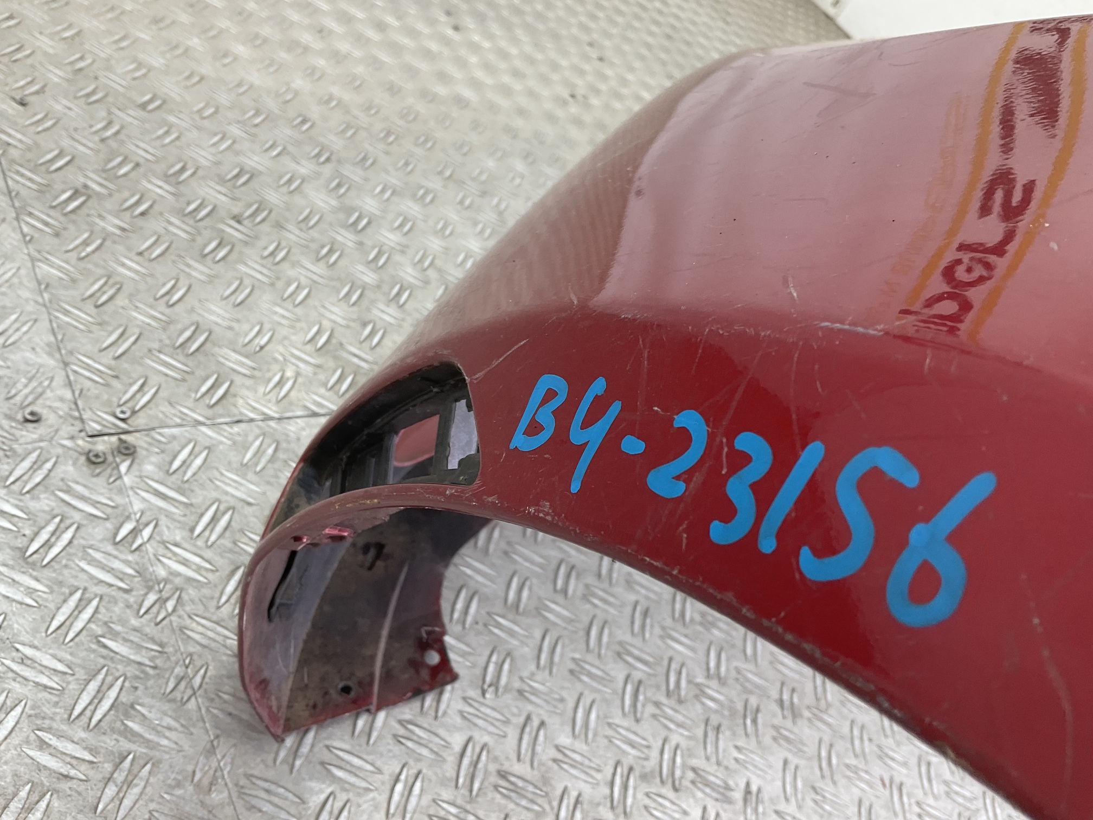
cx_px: 546
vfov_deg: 48.2
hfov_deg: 61.7
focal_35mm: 29
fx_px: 916
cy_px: 410
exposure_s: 1/100
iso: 25
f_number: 1.8
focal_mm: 3
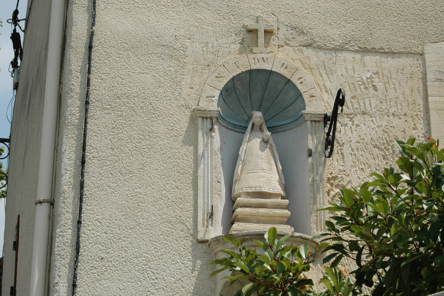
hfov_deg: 24.2
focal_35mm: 84
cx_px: 222
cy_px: 148
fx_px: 1035
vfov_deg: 16.2
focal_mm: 56
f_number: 10
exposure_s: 1/400
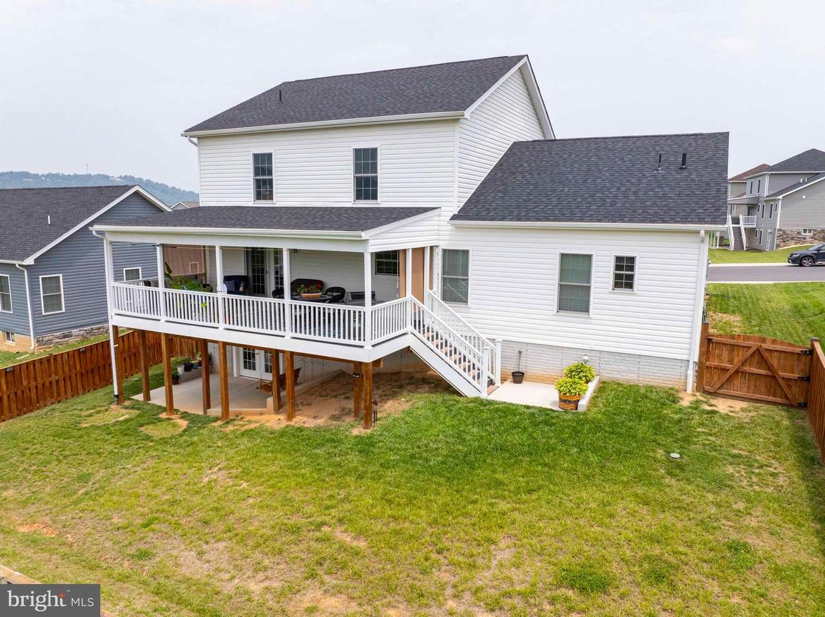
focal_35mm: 24
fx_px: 572
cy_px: 308
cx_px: 412
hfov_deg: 71.6
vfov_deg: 56.8
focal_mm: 12.29
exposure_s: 1/200
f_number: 5
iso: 400
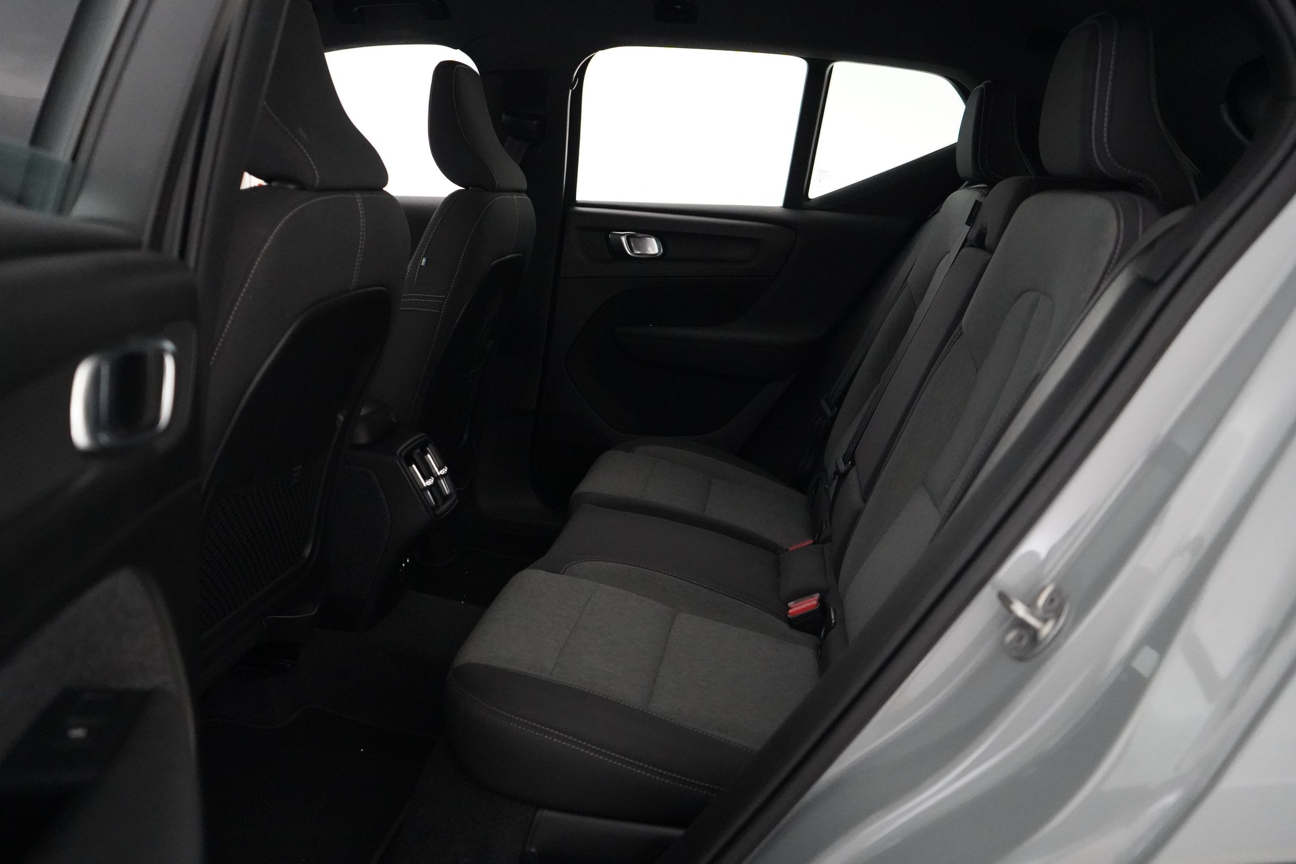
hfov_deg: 65.5
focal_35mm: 28
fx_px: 1008
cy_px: 432
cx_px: 648
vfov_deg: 46.4
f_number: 3.5
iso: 12800
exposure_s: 1/160
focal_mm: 28
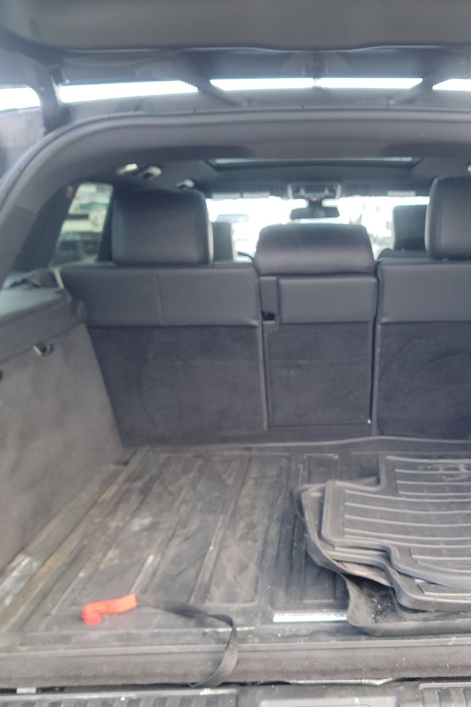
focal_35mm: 34
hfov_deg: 38.3
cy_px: 360
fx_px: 667
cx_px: 325
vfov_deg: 55.8
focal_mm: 6.7
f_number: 1.8
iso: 370
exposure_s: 1/59
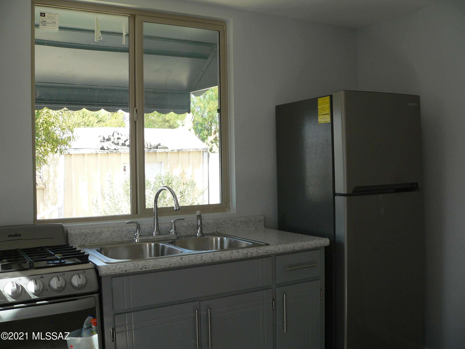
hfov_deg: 51.4
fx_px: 484
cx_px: 232
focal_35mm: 36
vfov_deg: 39.7
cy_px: 174
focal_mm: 6
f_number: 2.8
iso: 80
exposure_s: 1/60
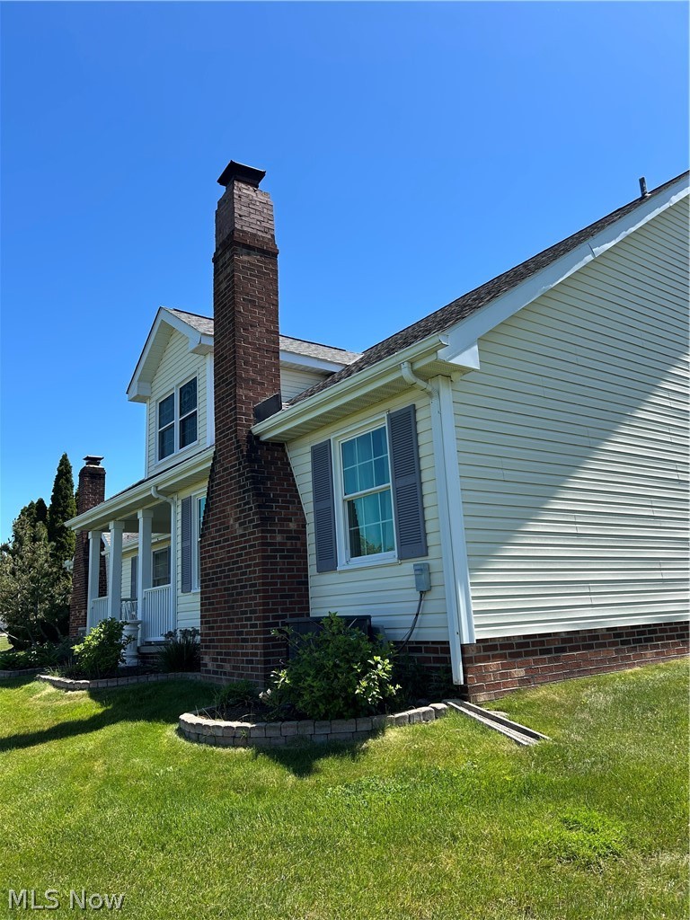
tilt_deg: +11.9
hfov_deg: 53.1
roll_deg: +3.6
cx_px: 345
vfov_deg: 67.3
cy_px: 460
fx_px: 691
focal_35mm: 26
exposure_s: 1/2083
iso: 50
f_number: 1.5
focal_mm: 5.7
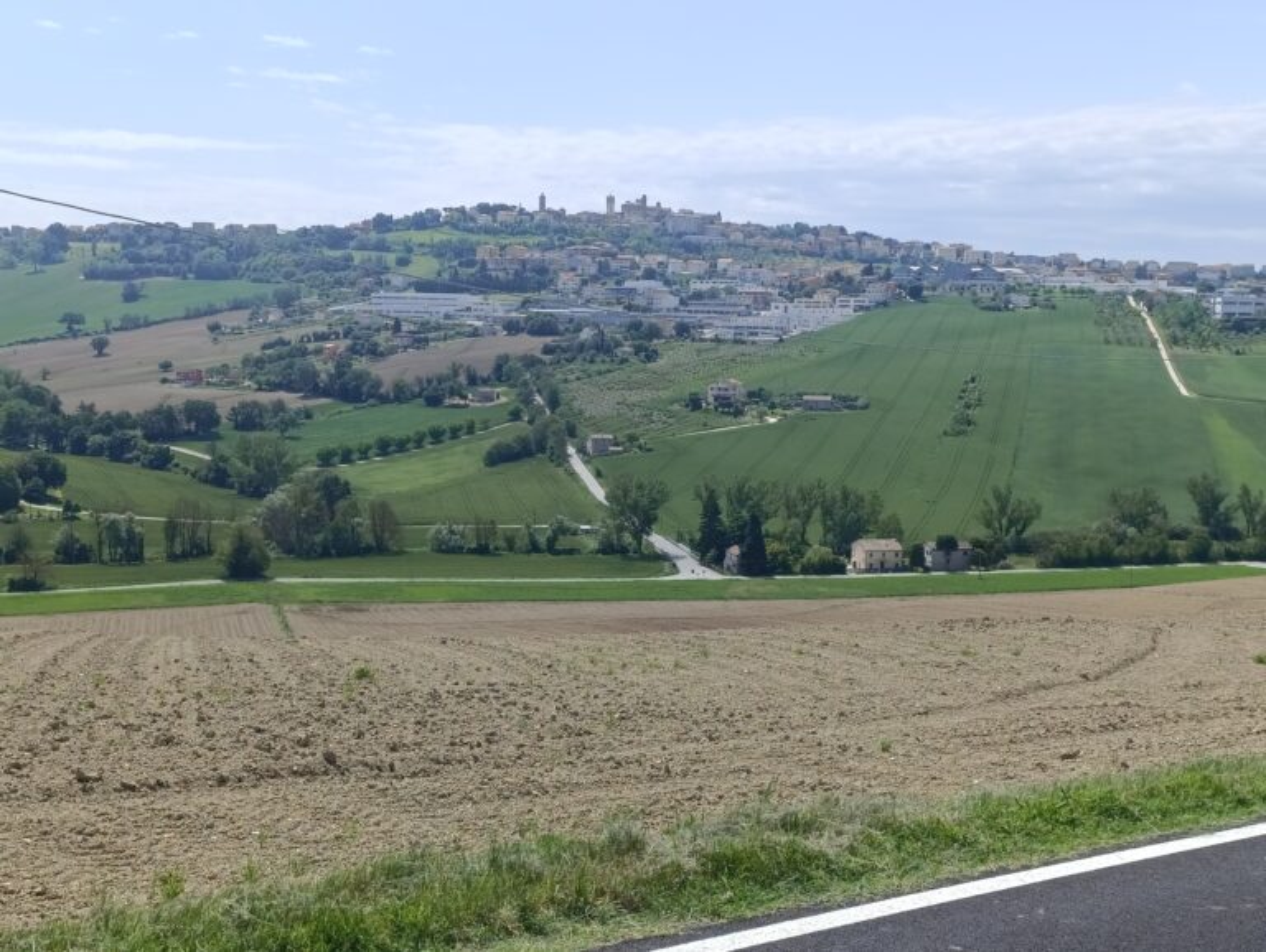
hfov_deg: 41.2
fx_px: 1684
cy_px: 476
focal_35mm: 46
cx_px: 633
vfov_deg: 31.6
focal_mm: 6.14
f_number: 1.6
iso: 50
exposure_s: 1/846
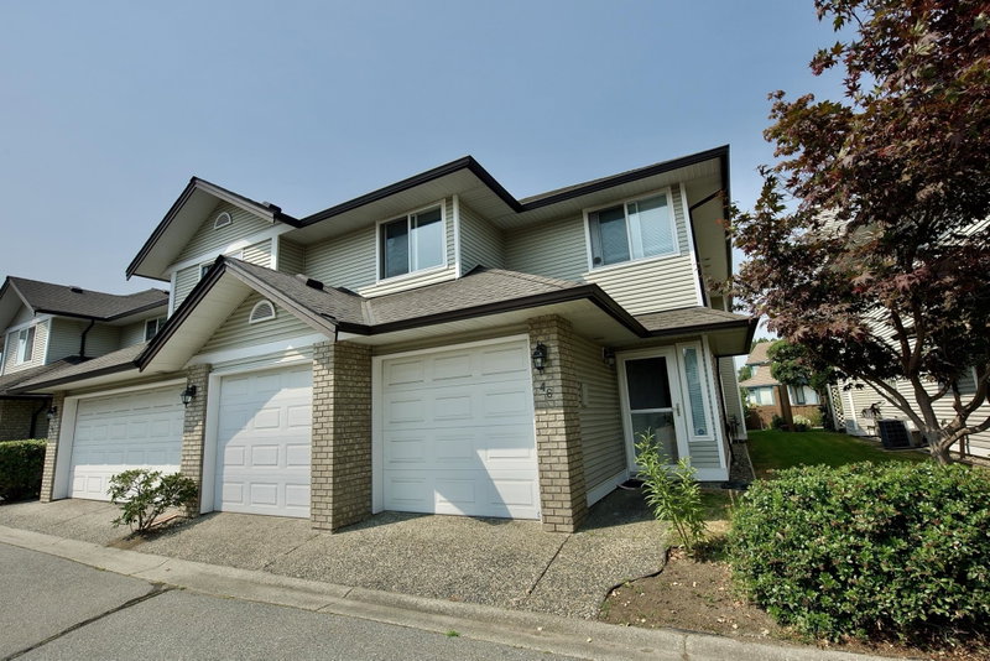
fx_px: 385
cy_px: 330
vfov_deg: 81.3
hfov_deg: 104.2
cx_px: 495
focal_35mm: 14
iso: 100
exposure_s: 1/400
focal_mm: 14
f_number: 10
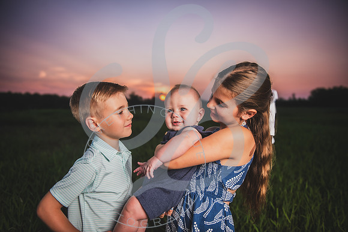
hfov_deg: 67.4
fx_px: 261
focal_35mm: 27
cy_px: 116
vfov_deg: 48.0
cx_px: 174
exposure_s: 1/1000
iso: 200
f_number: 2.8
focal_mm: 27
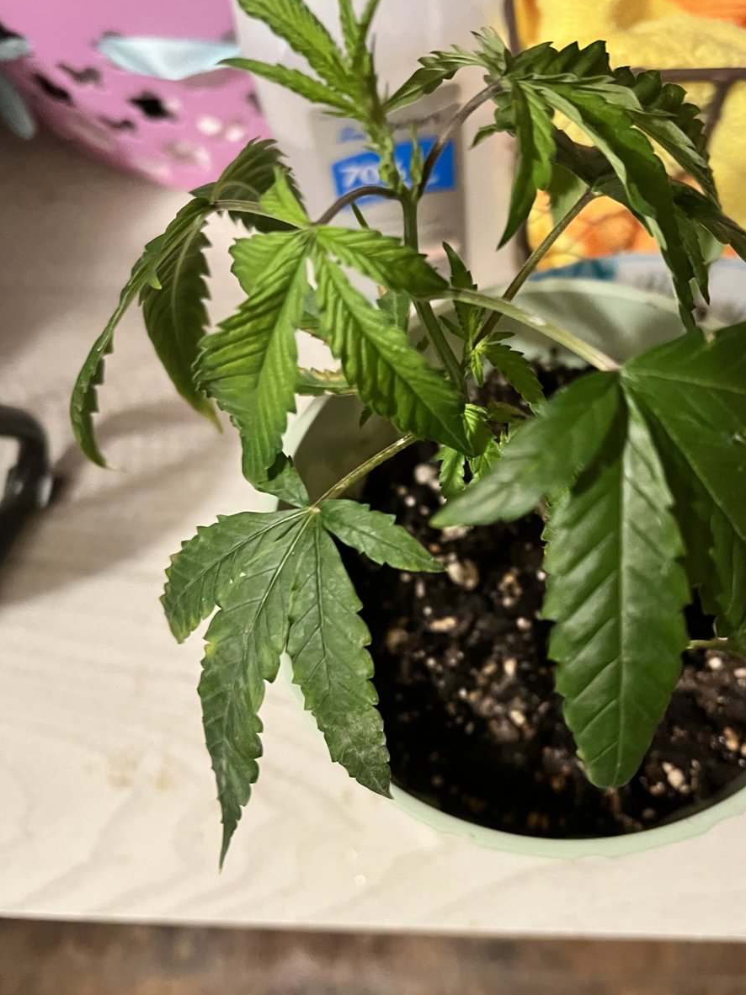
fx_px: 949
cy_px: 473
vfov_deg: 55.3
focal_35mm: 33
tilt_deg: -64.3
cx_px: 459
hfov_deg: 42.7
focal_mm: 5.7
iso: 500
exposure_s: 1/60
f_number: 1.5
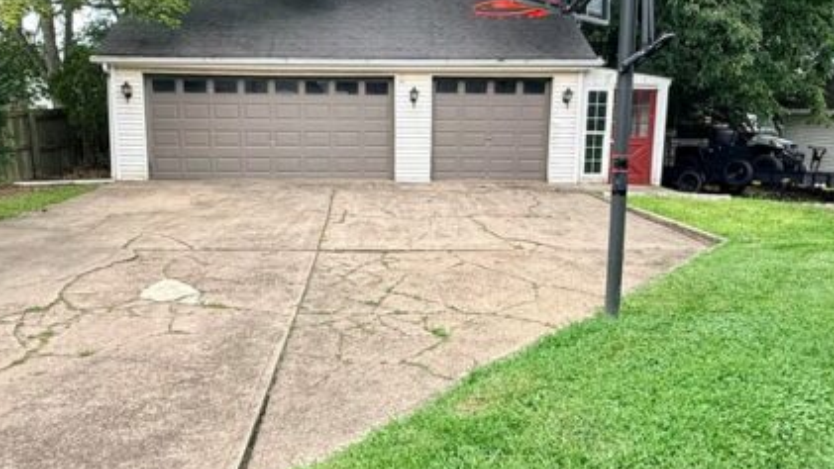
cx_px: 380
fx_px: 641
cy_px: 202
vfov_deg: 40.1
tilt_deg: -9.1
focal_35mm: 29
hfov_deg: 65.9
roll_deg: -0.9
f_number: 2.2
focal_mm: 2.22
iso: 64
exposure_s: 1/518
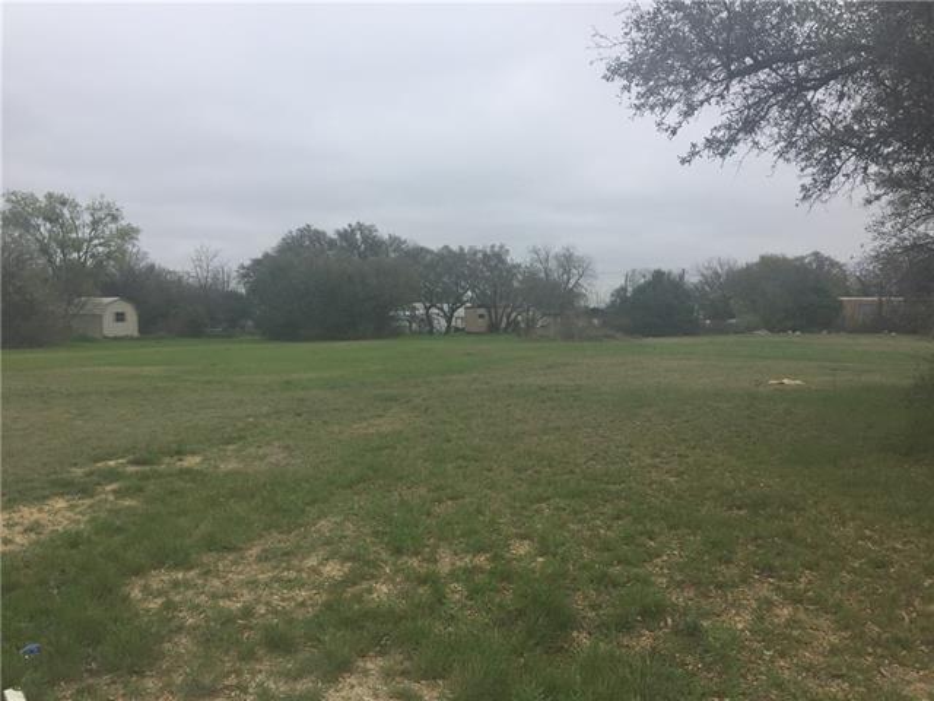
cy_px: 350
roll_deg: -0.5
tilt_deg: -3.0
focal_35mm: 29
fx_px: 782
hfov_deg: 61.7
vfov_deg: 48.2
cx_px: 467
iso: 32
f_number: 2.2
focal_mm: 4.15
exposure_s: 1/1412
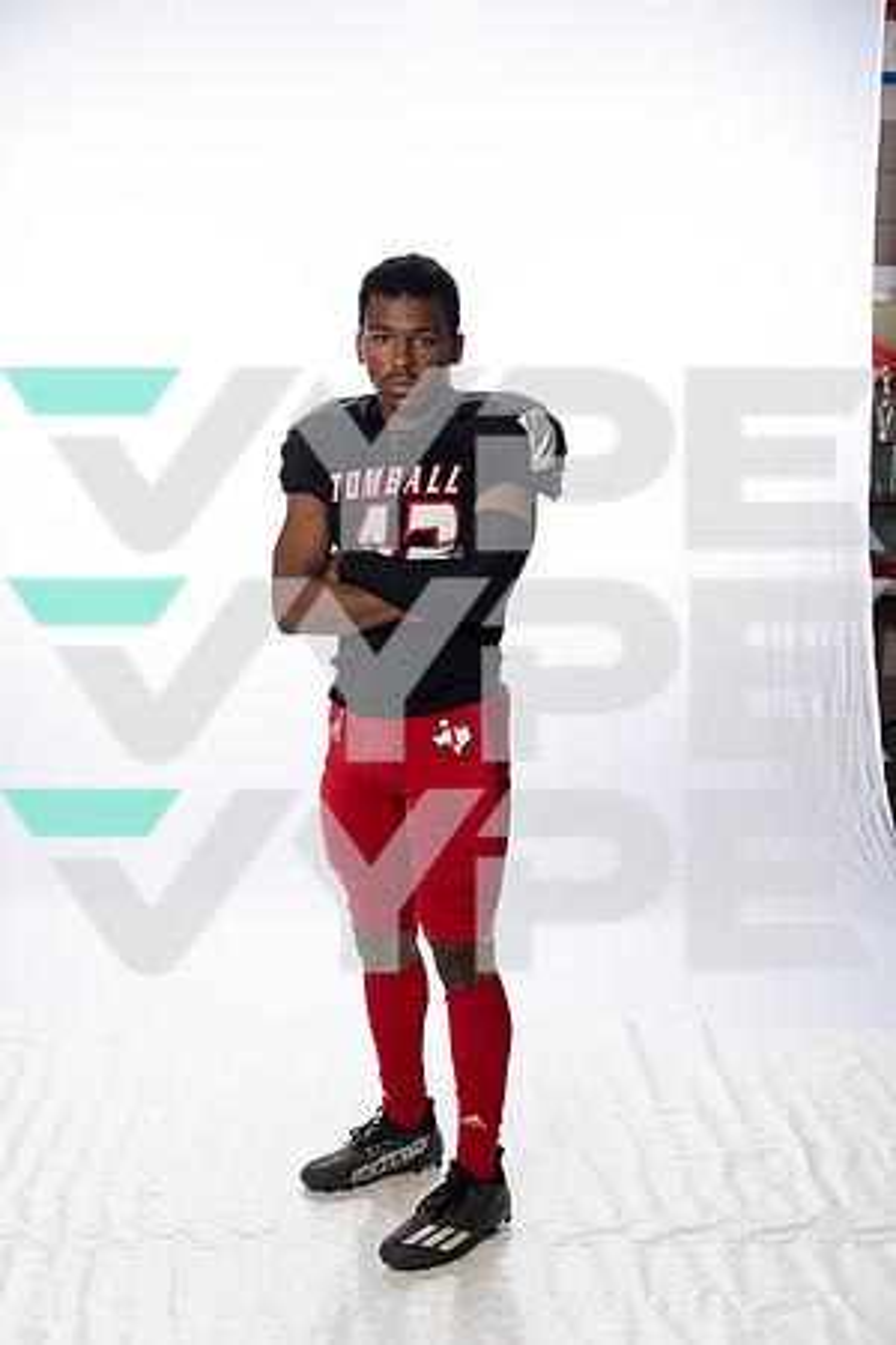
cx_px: 448
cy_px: 672
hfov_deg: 31.9
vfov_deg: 46.4
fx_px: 1568
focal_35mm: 42
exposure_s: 1/250
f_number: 4
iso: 400
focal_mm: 42
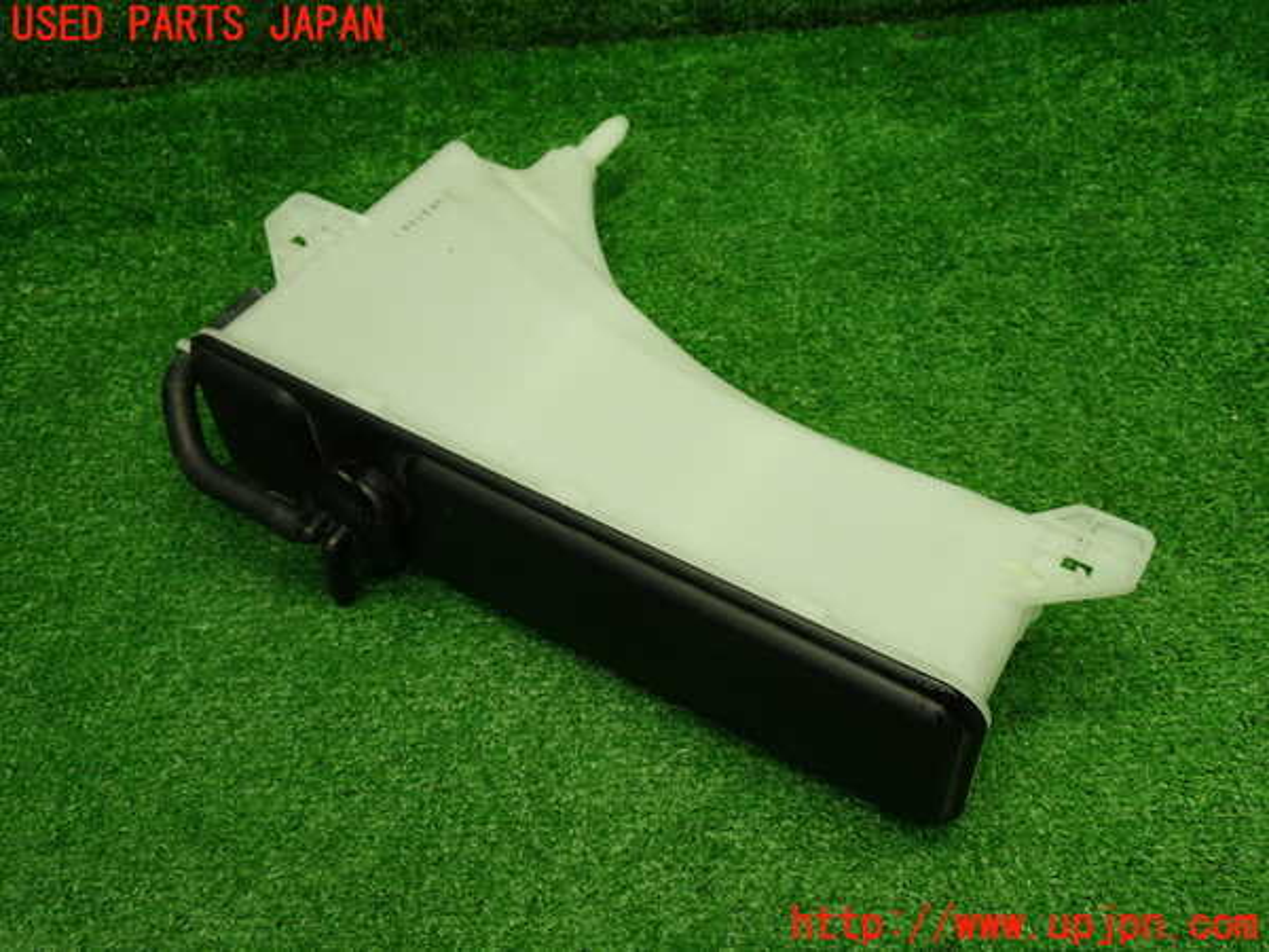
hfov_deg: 51.4
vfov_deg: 39.7
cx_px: 634
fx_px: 1320
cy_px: 476
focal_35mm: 36
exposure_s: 1/60
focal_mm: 6.37
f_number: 2.5
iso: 200
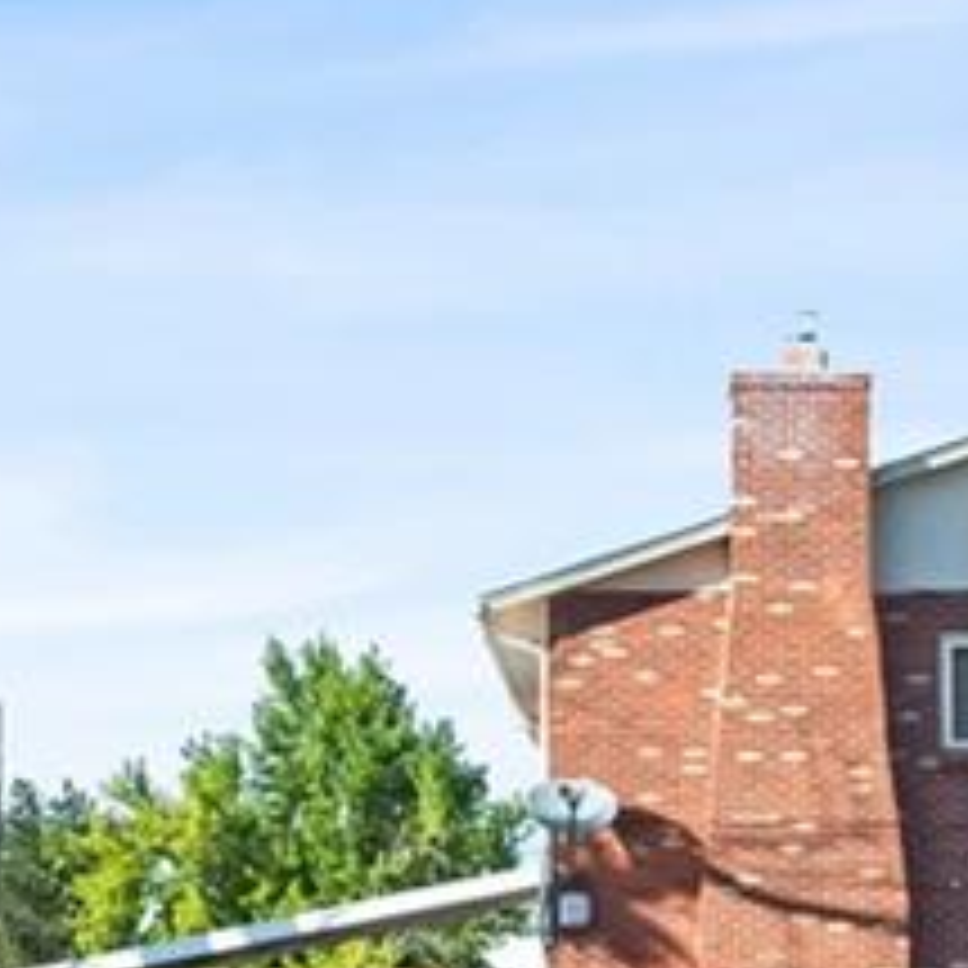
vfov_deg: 16.7
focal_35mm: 101
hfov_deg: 17.0
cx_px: 864
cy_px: 1087
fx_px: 3195
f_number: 7.1
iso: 200
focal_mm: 16
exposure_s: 1/80
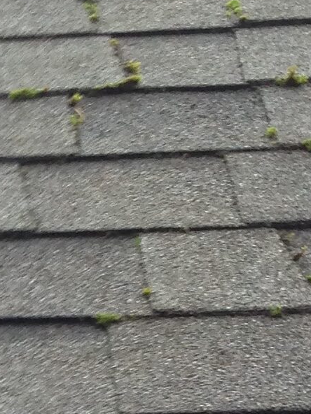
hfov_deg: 7.4
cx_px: -537
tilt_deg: +13.4
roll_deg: -8.0
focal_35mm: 182
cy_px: 616
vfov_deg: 10.5
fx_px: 2180
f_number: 2.4
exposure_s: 1/120
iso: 80
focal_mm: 4.12
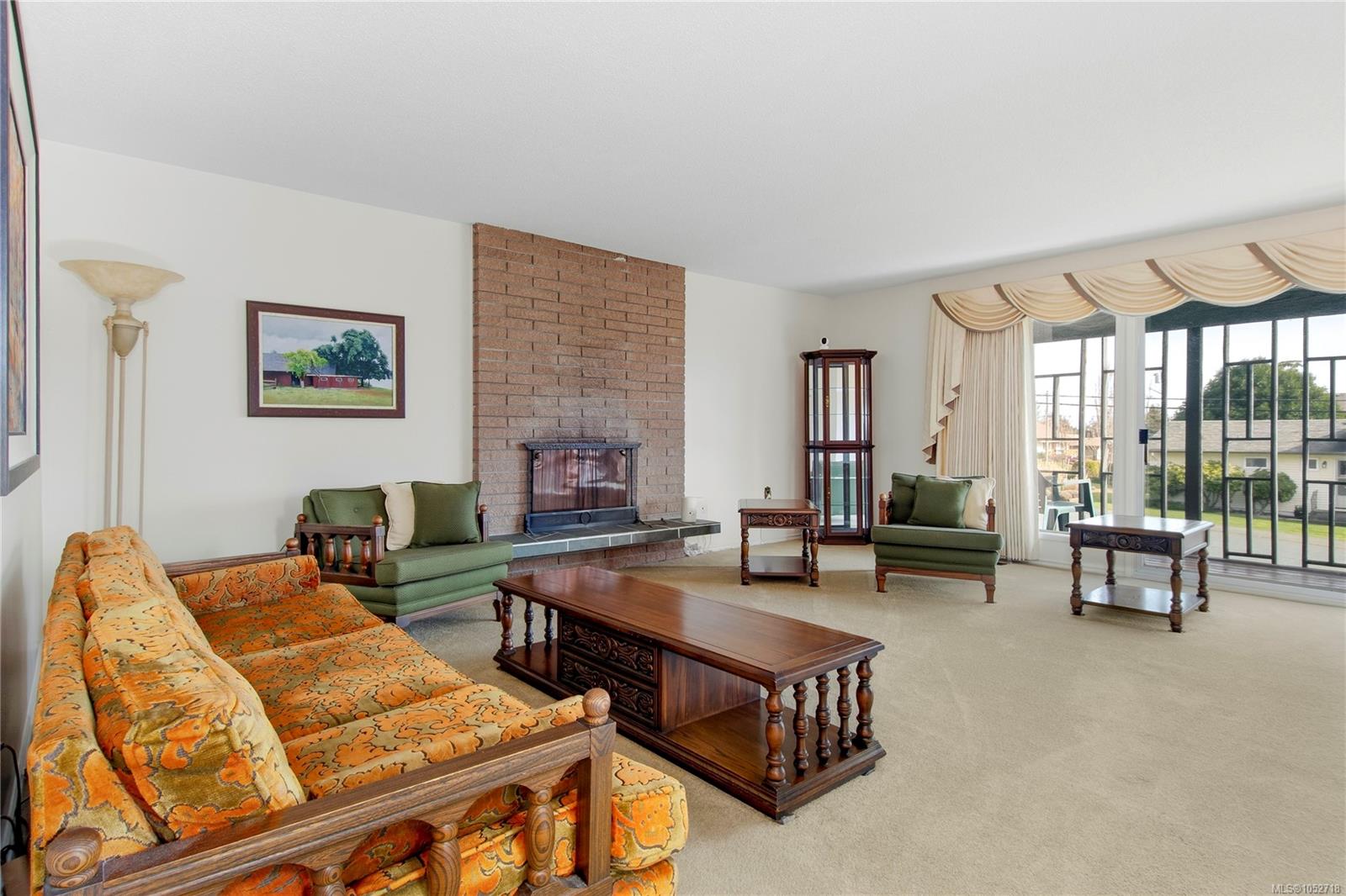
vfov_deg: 67.4
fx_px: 673
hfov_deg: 90.0
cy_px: 448
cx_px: 673
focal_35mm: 18
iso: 400
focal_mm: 12
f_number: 8
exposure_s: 1/25
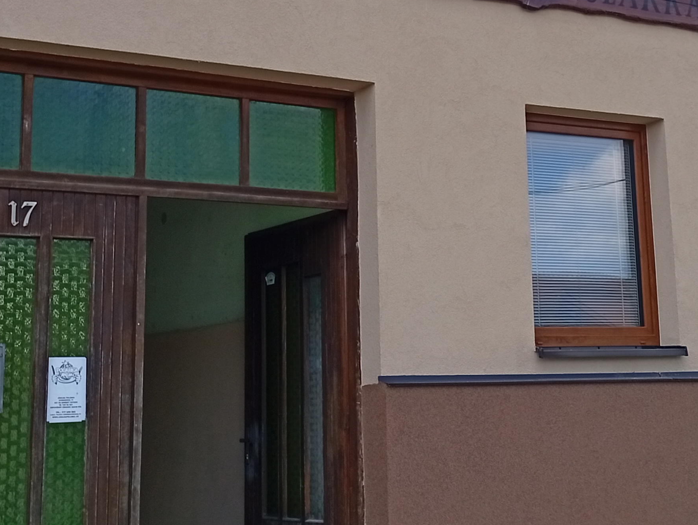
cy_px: 111
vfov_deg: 19.8
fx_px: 1494
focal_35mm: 74
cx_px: 445
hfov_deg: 26.2
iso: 50
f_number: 1.8
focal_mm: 3.98
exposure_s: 1/374
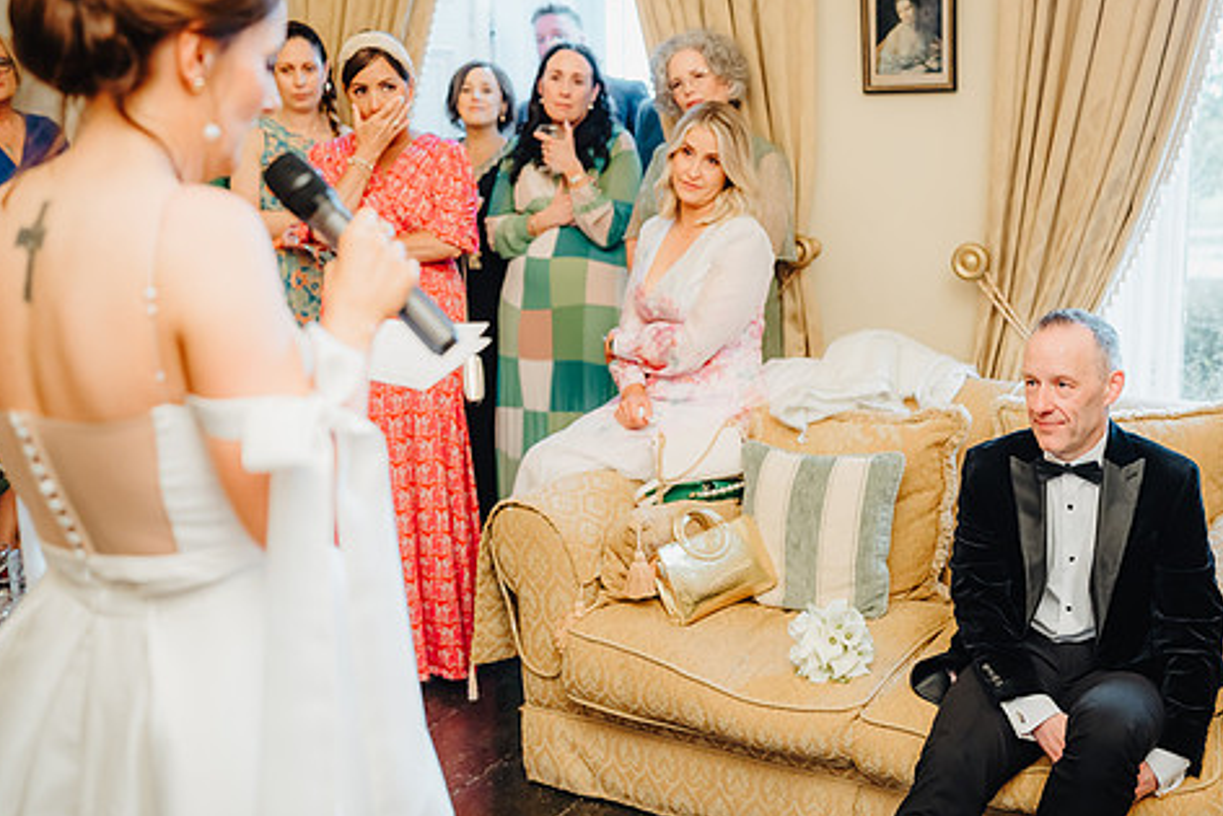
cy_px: 390
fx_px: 1461
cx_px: 713
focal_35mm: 43
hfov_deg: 45.3
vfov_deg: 31.2
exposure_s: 1/200
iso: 800
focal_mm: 35
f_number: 2
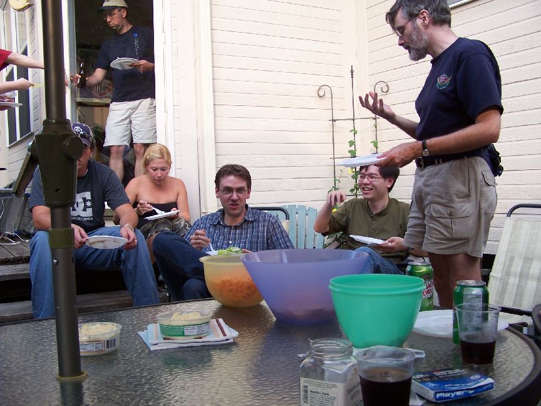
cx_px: 270
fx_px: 594
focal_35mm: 38
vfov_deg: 37.7
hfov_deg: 49.0
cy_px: 203
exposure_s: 1/125
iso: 80
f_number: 2.8
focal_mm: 6.3
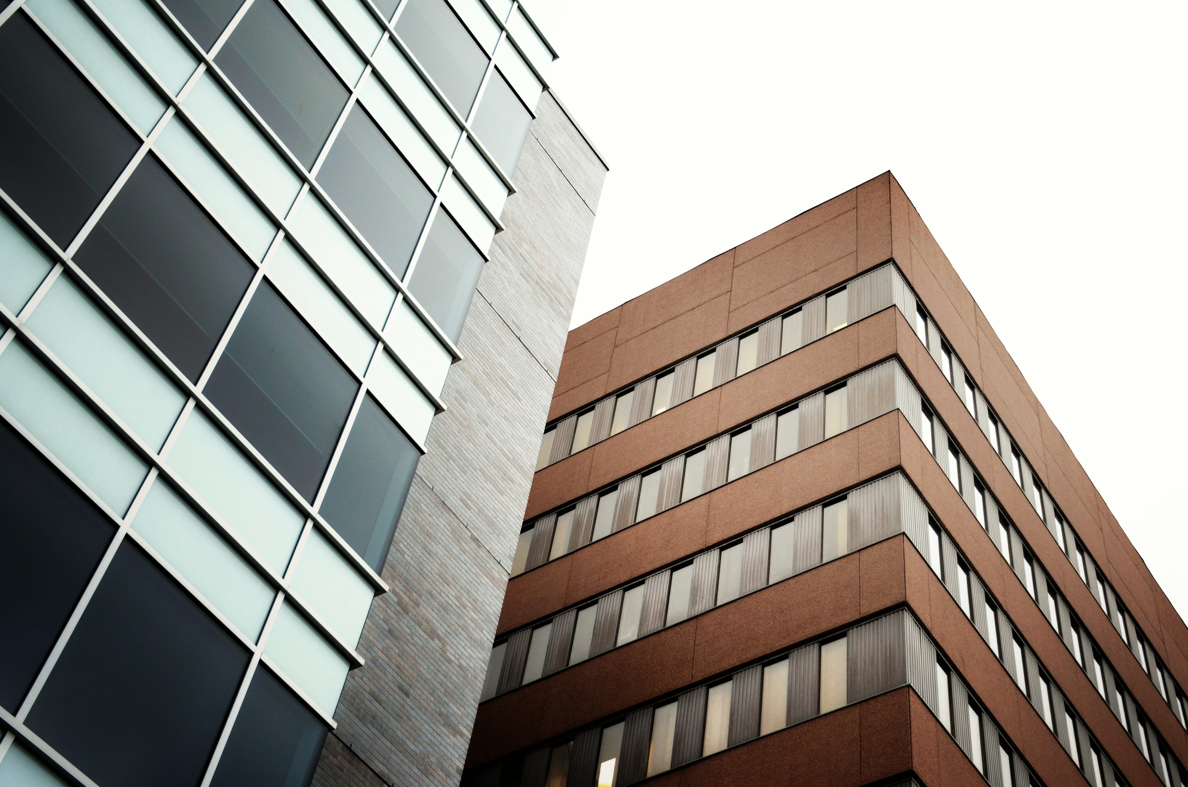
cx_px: 645
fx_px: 1567
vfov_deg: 28.2
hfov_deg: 41.5
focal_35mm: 48
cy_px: 377
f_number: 4
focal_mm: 27
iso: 1600
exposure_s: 1/320
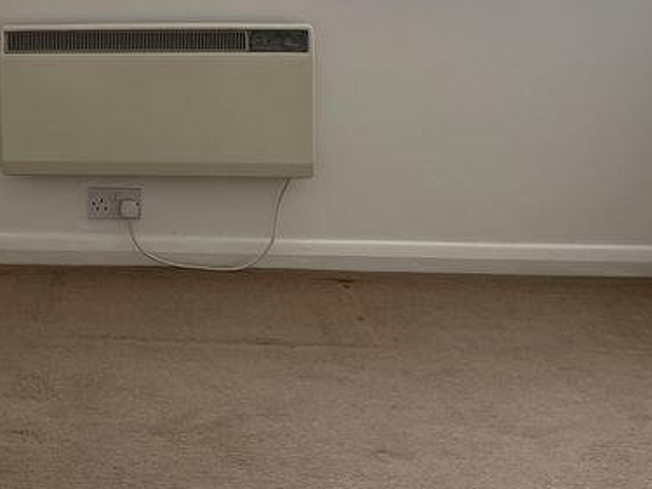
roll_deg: +1.4
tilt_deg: -5.0
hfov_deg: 25.8
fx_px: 1337
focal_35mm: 71
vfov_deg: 19.8
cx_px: -23
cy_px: -44
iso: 40
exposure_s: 1/121
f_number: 1.6
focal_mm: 4.2
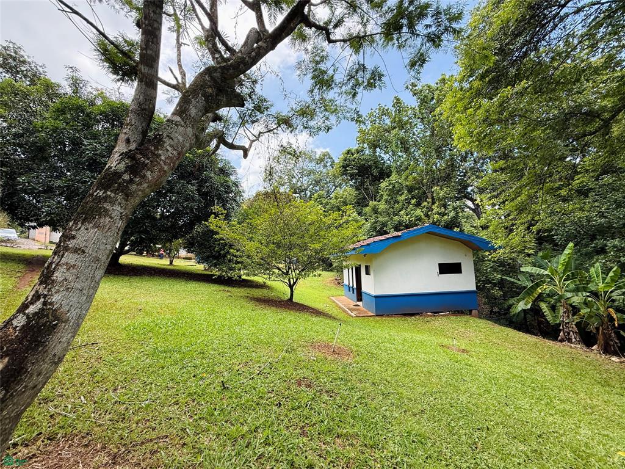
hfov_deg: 102.1
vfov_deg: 85.7
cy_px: 234
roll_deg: +1.1
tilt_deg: +5.5
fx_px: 253
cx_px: 312
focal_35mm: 14
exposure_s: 1/328
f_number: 2.2
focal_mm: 2.22
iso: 64
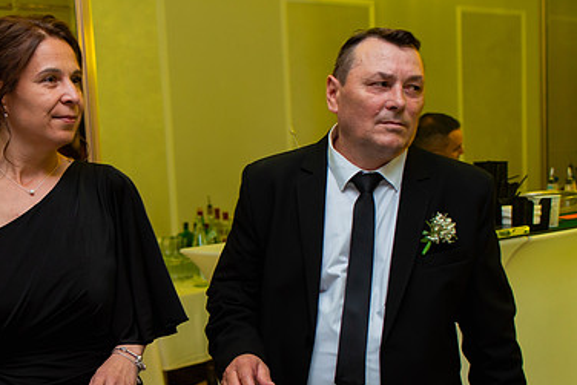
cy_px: 255
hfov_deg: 36.8
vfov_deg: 25.0
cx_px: 242
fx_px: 866
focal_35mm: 54
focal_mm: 35
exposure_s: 1/200
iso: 1250
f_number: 3.2
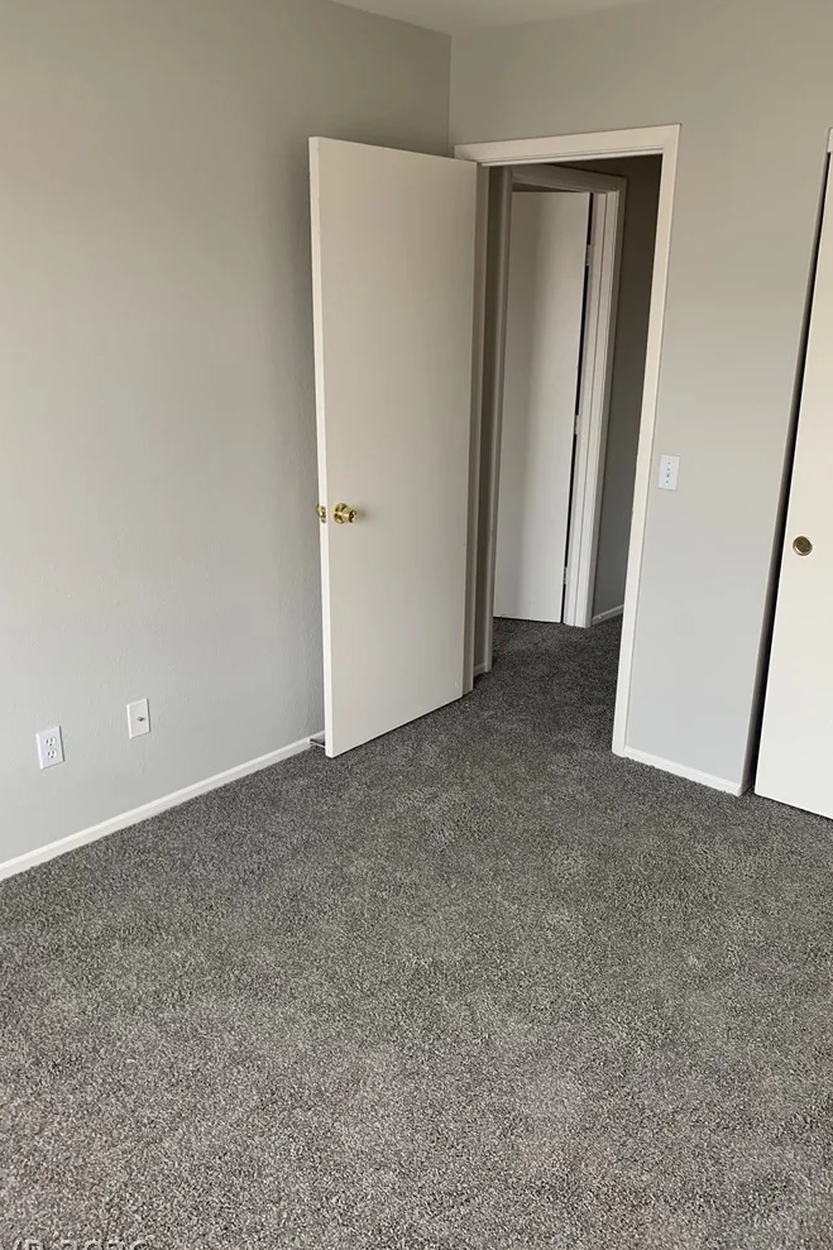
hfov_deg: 46.3
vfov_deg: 65.5
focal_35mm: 28
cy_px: 636
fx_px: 972
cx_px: 453
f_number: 1.8
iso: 64
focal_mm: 4.25
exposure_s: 1/121
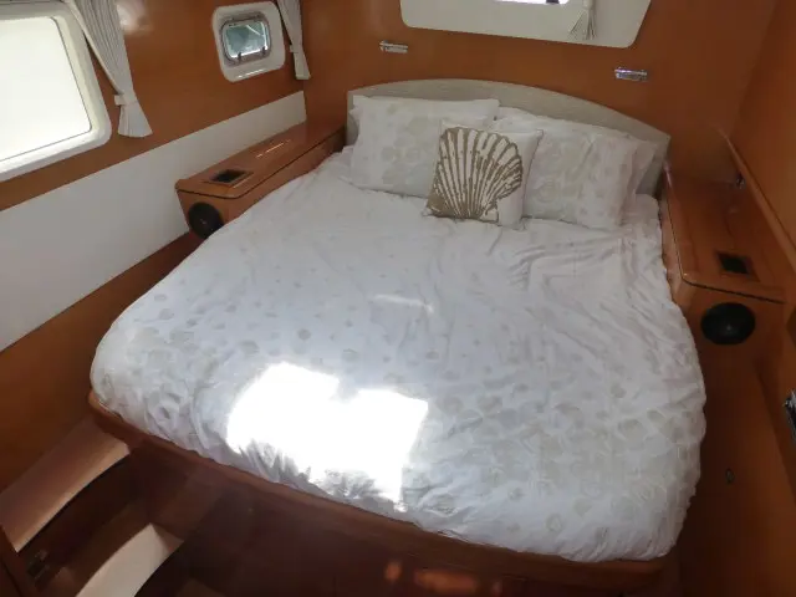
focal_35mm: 24
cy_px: 298
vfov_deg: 56.8
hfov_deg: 71.6
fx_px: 552
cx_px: 398
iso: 160
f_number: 3.3
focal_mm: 4.3
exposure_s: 1/200
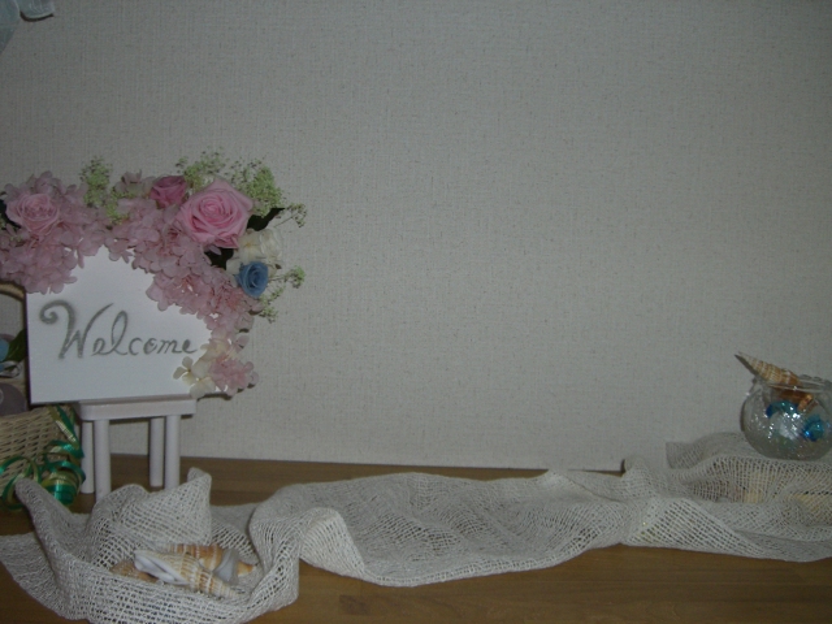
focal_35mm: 38
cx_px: 416
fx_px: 913
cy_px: 312
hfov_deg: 49.0
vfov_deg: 37.7
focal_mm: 6.2
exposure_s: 1/60
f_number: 2.7
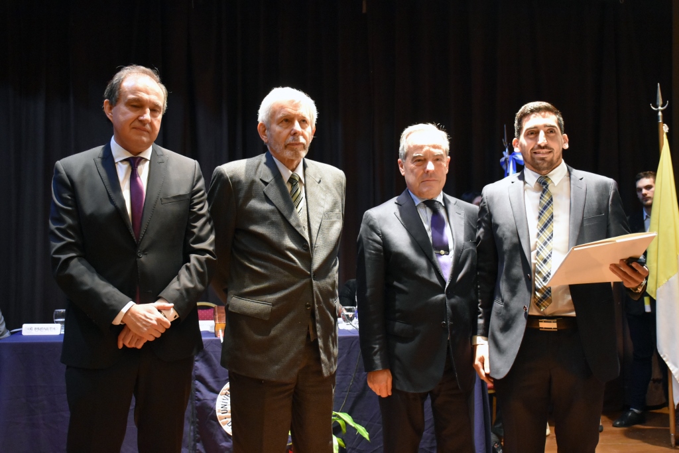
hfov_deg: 47.9
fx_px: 764
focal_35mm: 40
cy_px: 226
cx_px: 340
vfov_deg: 33.0
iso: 4500
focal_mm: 27
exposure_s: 1/60
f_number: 4
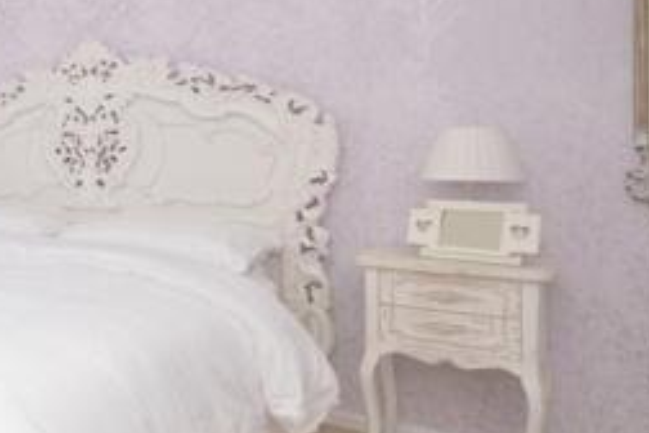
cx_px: -180
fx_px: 703
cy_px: 151
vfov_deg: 34.0
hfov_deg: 35.3
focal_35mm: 39
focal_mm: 10
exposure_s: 1/200
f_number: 7.1
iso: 400
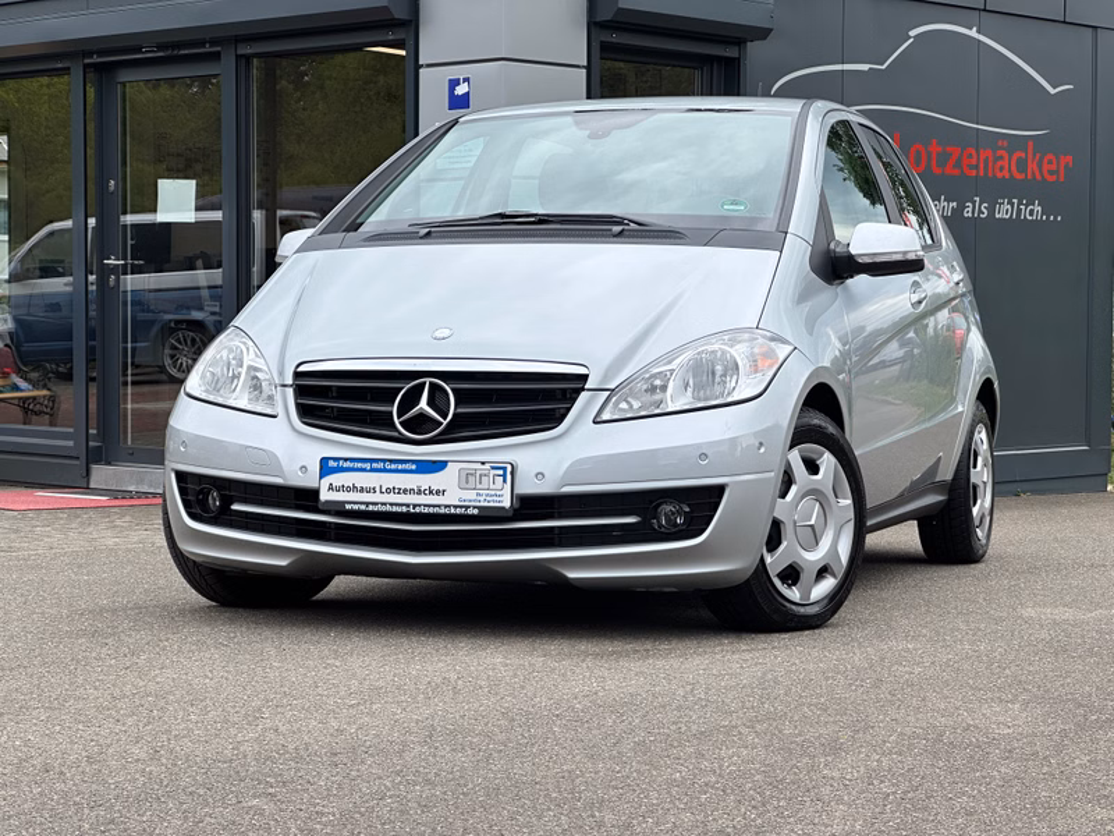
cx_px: 557
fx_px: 2478
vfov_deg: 19.1
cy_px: 418
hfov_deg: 25.3
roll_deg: +0.1
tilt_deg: -3.3
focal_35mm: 77
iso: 32
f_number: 2.8
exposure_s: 1/217
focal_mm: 9
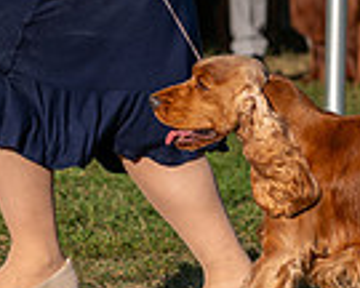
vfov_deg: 3.0
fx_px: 5487
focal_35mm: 515
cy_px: -77
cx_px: 367
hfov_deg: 3.8
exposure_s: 1/1250
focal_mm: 110
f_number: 4.5
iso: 100
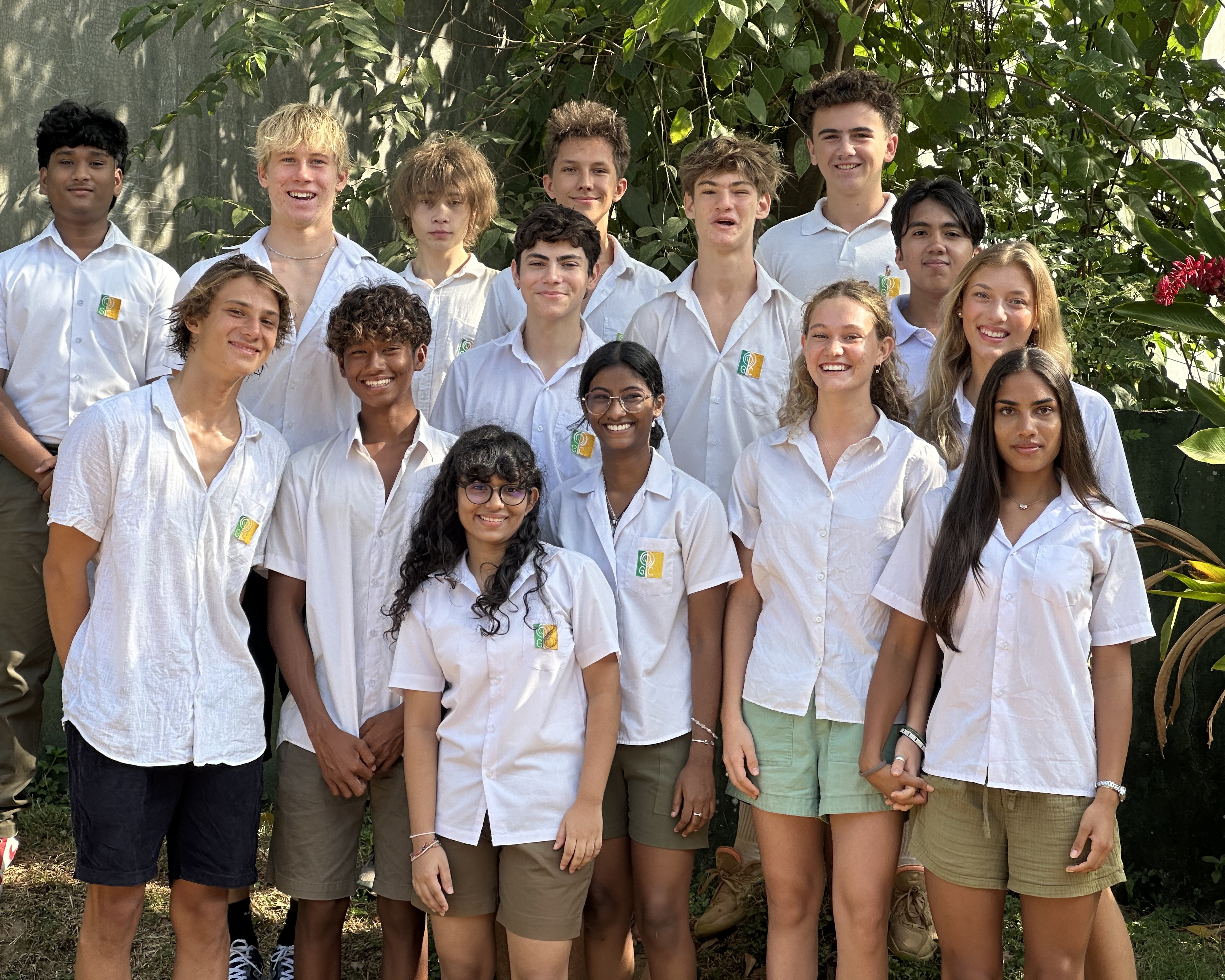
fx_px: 2937
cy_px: 492
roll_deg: -2.1
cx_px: 585
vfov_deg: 18.9
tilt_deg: -1.0
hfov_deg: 23.6
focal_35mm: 81
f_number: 2.8
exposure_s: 1/118
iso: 32
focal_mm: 9
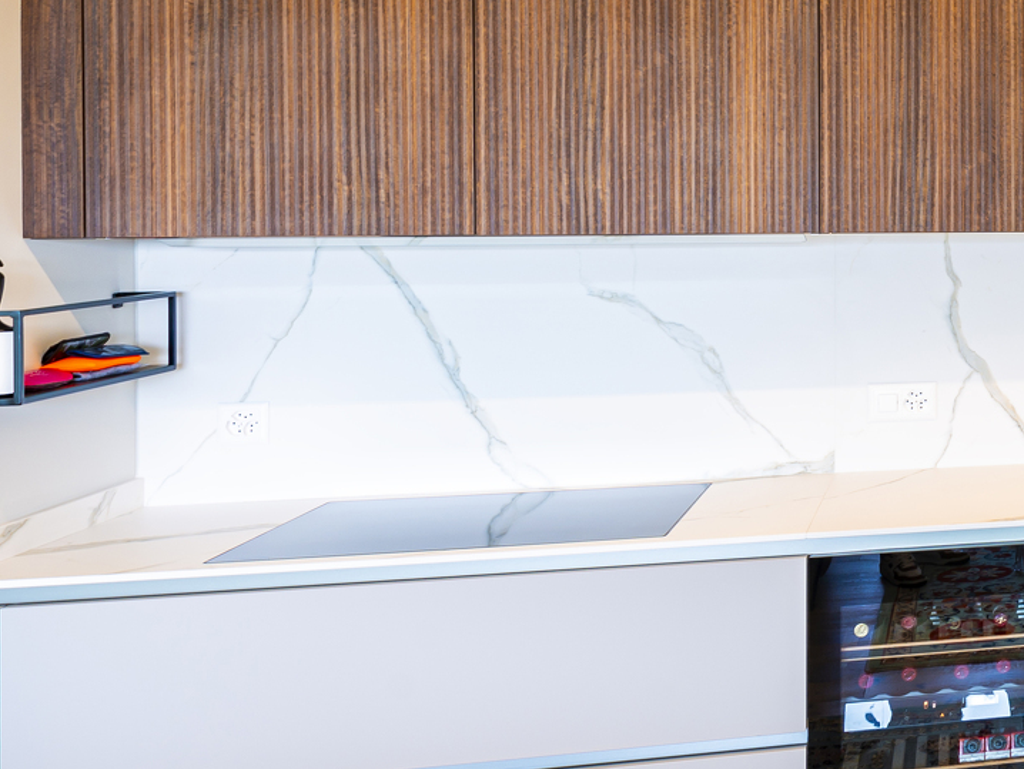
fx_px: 1420
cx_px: 1393
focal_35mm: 48
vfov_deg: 29.9
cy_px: 212
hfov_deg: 29.9
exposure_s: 1/2
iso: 100
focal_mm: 14
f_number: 9
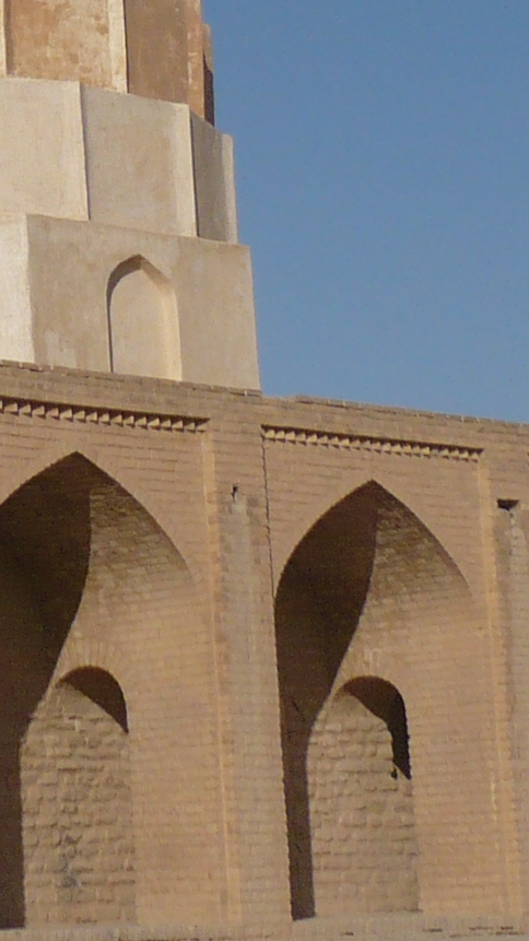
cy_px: -94
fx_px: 3393
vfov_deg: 15.4
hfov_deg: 8.8
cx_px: -71
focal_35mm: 136
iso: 100
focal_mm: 5.8
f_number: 8
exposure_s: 1/640
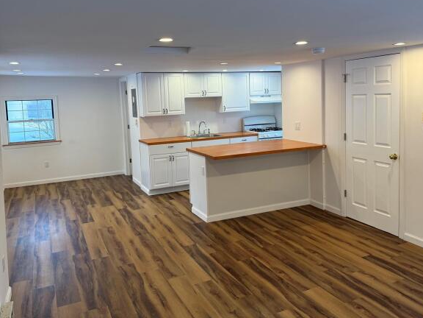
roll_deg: +1.6
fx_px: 367
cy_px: 129
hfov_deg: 60.0
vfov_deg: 46.6
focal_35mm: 30
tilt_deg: -4.4
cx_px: 216
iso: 125
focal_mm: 6.76
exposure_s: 1/194
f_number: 1.78
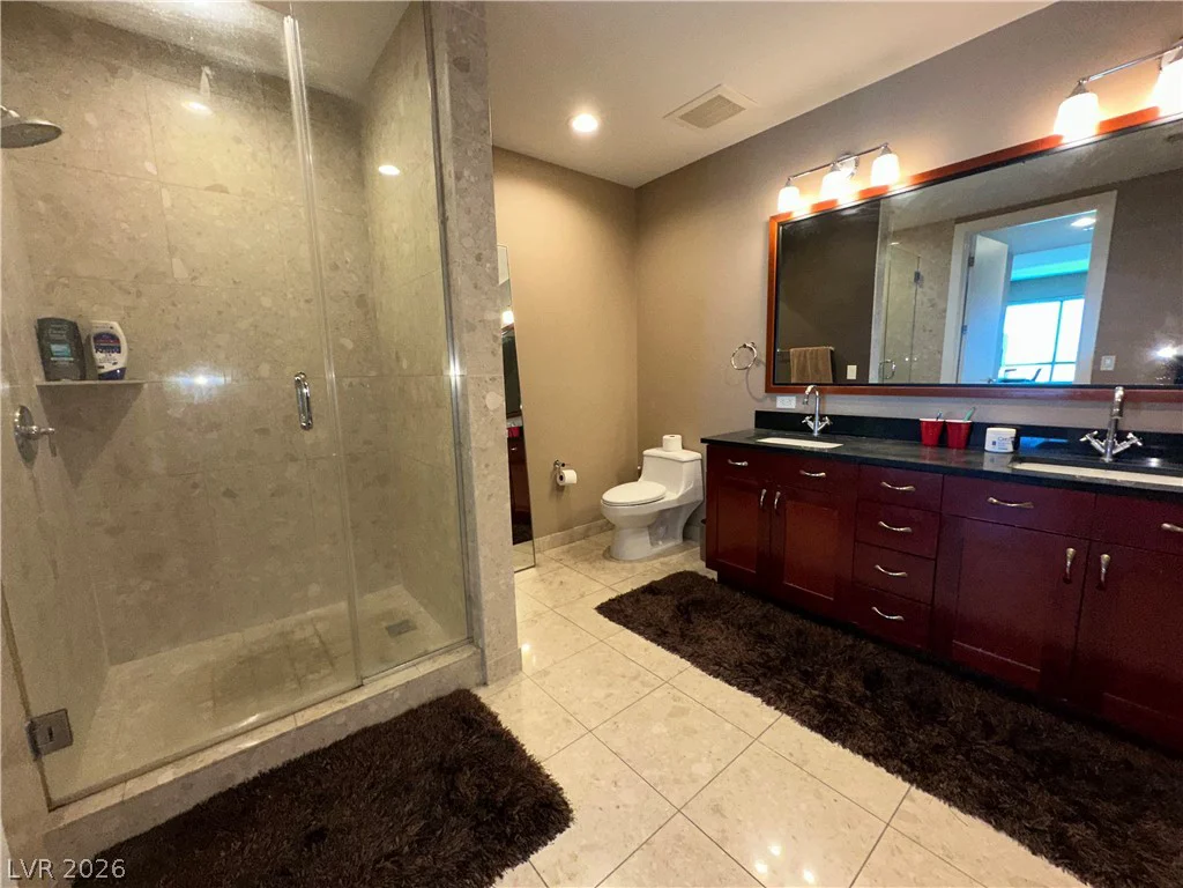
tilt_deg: -8.5
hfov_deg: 102.1
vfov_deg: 85.7
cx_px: 592
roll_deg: +1.5
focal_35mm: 14
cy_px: 444
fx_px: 478
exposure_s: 1/60
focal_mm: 2.22
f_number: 2.2
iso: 160
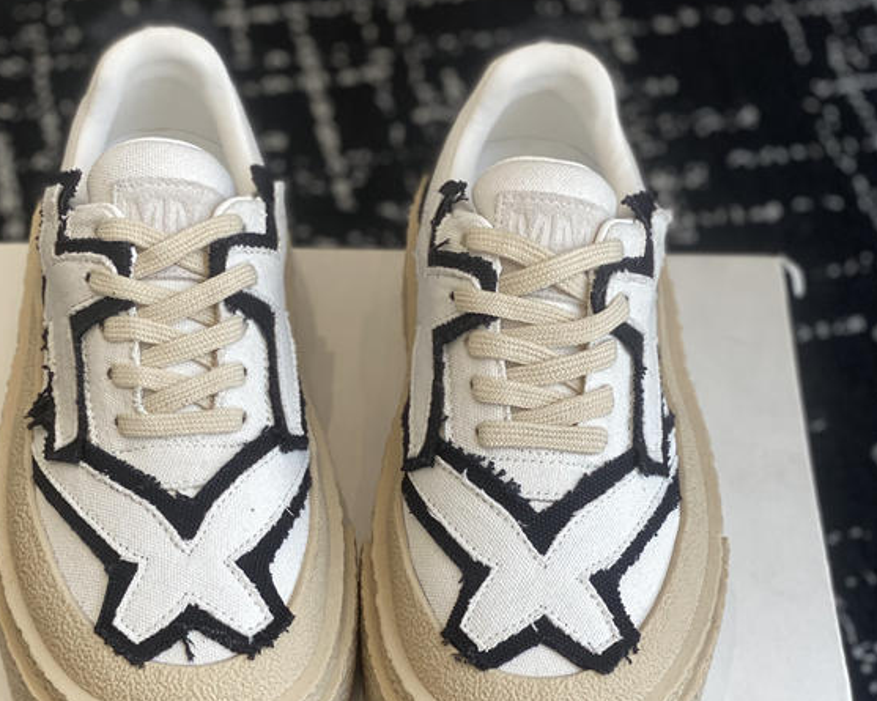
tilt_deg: -50.5
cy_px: 394
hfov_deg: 24.1
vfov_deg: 19.4
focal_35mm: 79
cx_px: 376
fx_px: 2049
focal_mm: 6
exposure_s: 1/141
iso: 20
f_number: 2
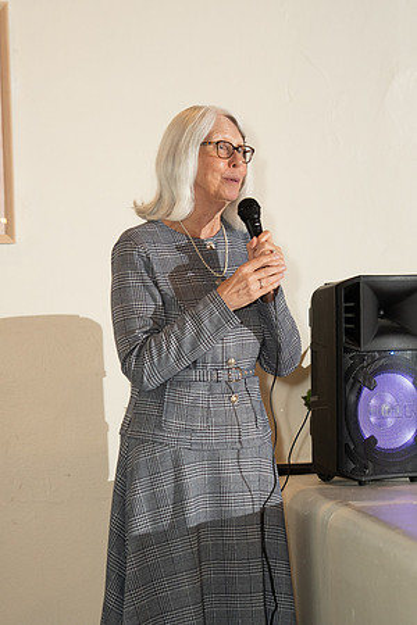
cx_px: 208
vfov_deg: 19.5
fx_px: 1824
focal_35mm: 105
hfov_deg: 13.0
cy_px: 312
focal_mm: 70
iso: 1600
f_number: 2.8
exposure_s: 1/125
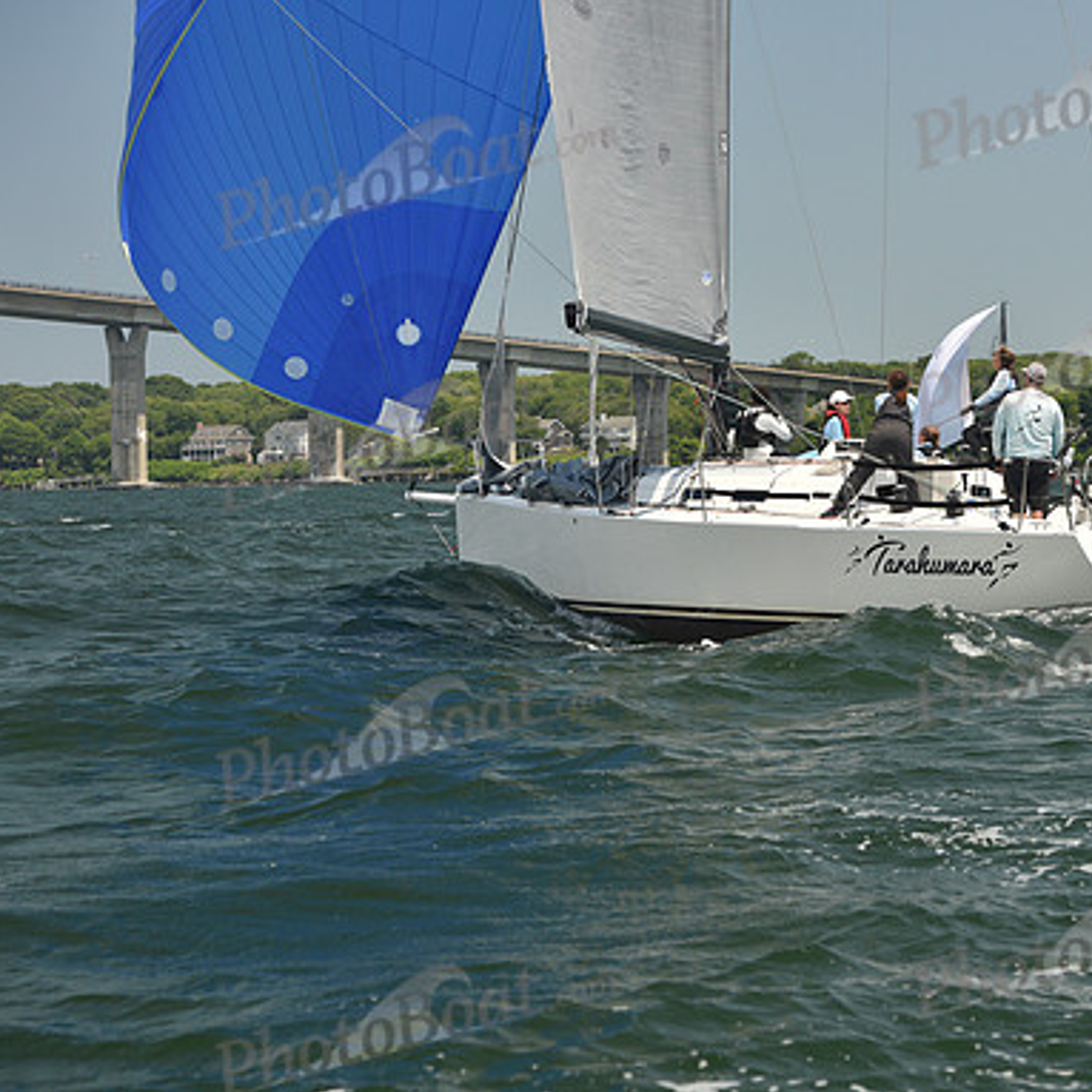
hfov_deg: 19.2
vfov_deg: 19.3
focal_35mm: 90
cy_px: 546
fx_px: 3212
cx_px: 767
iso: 250
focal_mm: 70
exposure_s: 1/640
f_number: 5.6
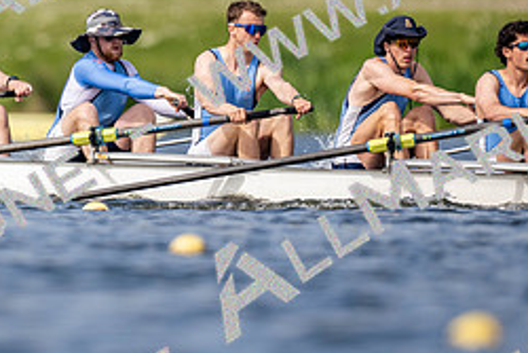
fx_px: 20442
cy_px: 143
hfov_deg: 1.5
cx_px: 34
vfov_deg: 1.0
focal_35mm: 1393
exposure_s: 1/2500
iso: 220
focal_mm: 600
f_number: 4
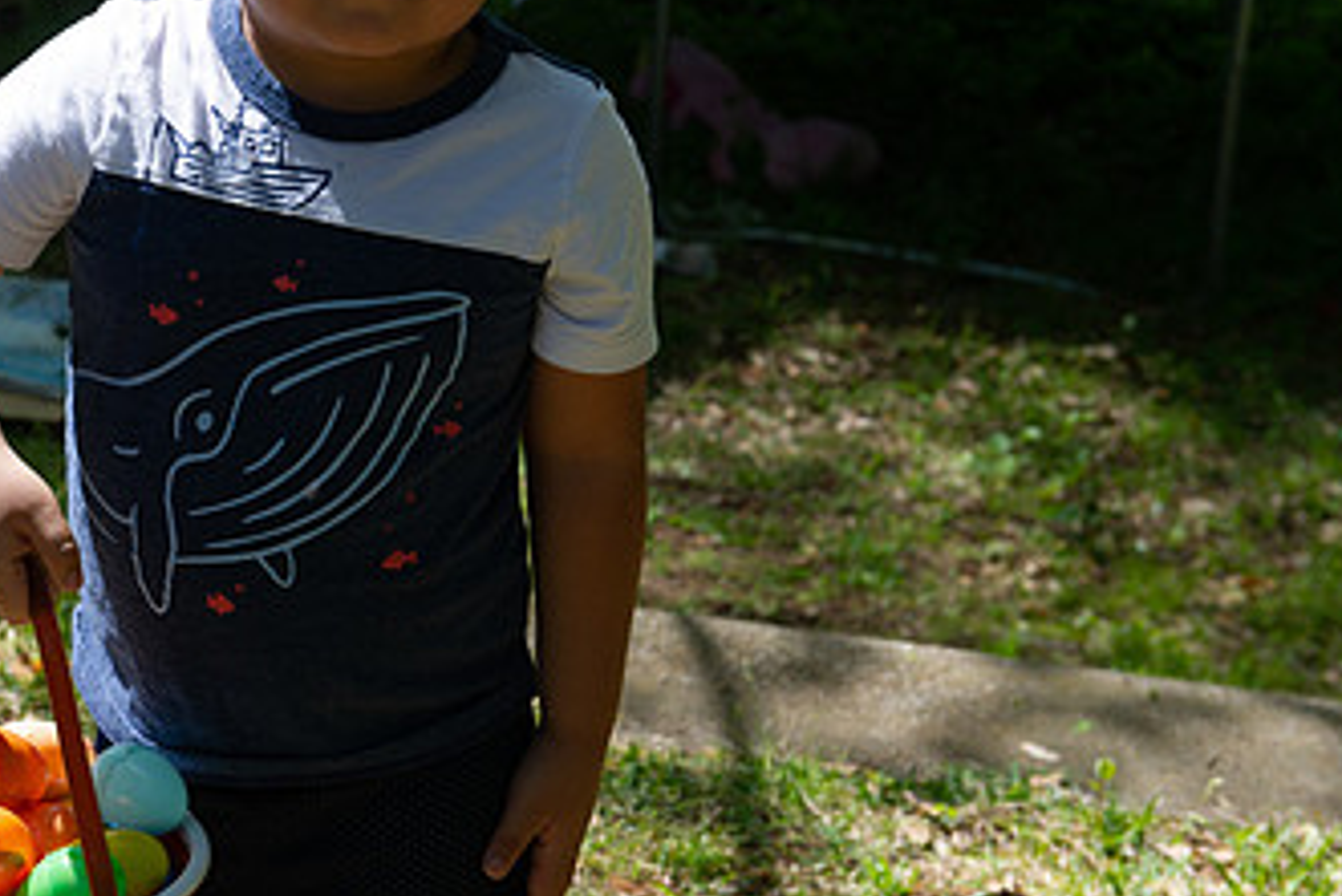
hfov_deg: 19.2
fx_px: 3916
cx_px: 243
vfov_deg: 13.0
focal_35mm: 105
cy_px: 166
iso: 200
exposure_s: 1/250
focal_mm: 60
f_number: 8
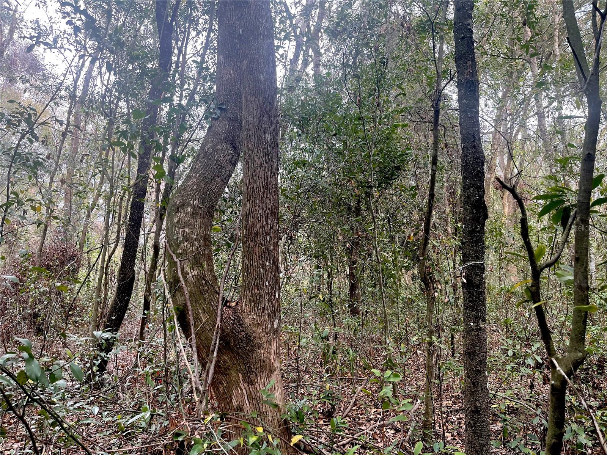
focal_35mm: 25
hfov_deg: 69.4
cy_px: 228
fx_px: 438
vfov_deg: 54.9
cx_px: 304
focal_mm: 5.1
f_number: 1.6
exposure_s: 1/121
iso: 64
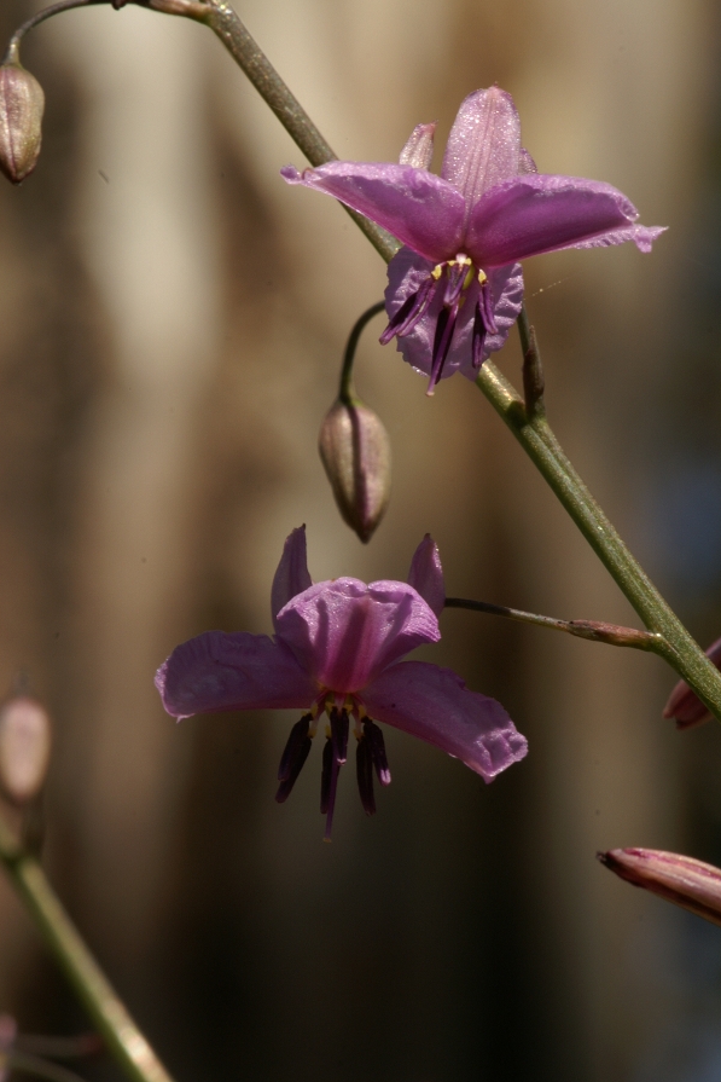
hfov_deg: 9.1
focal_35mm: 151
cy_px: 540
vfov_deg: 13.6
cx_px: 361
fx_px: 4534
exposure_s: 1/40
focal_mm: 100
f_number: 18
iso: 100
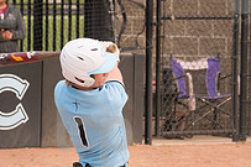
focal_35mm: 534
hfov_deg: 3.9
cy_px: 151
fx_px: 3720
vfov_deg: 2.6
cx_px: 94
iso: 1000
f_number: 5.6
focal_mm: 125
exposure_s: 1/2000
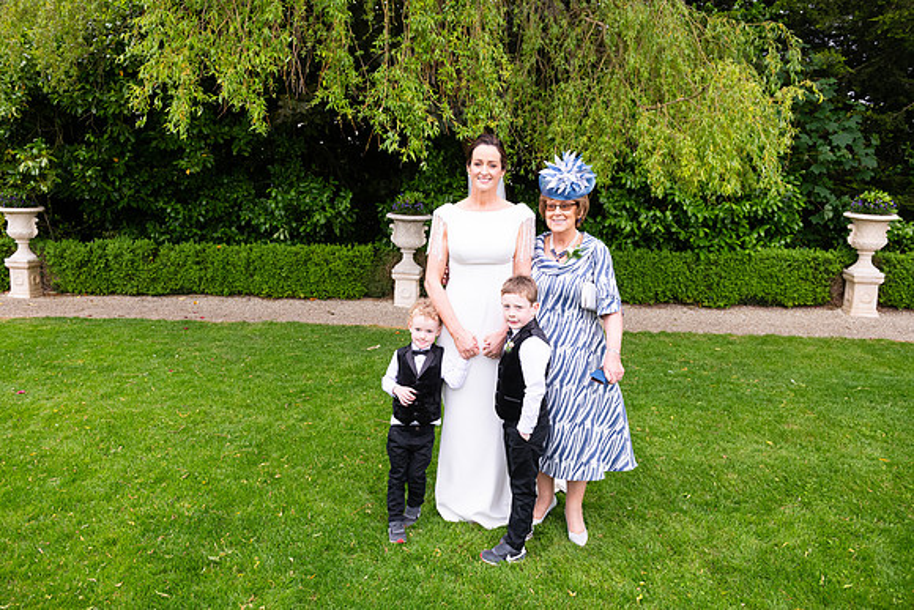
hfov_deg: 65.5
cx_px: 457
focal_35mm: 28
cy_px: 305
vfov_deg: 46.4
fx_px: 711
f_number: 5
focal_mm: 28
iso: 400
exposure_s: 1/200
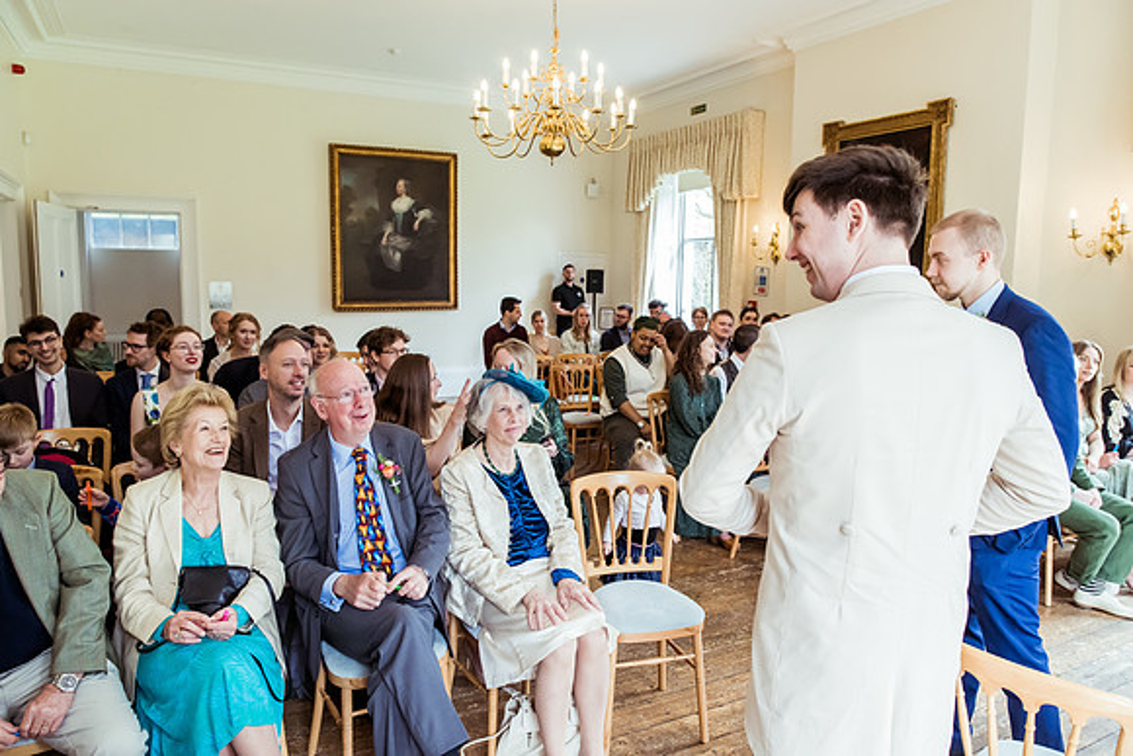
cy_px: 378
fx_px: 755
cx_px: 566
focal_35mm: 24
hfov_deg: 73.7
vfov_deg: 53.2
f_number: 4.5
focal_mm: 24
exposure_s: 1/500
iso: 2200
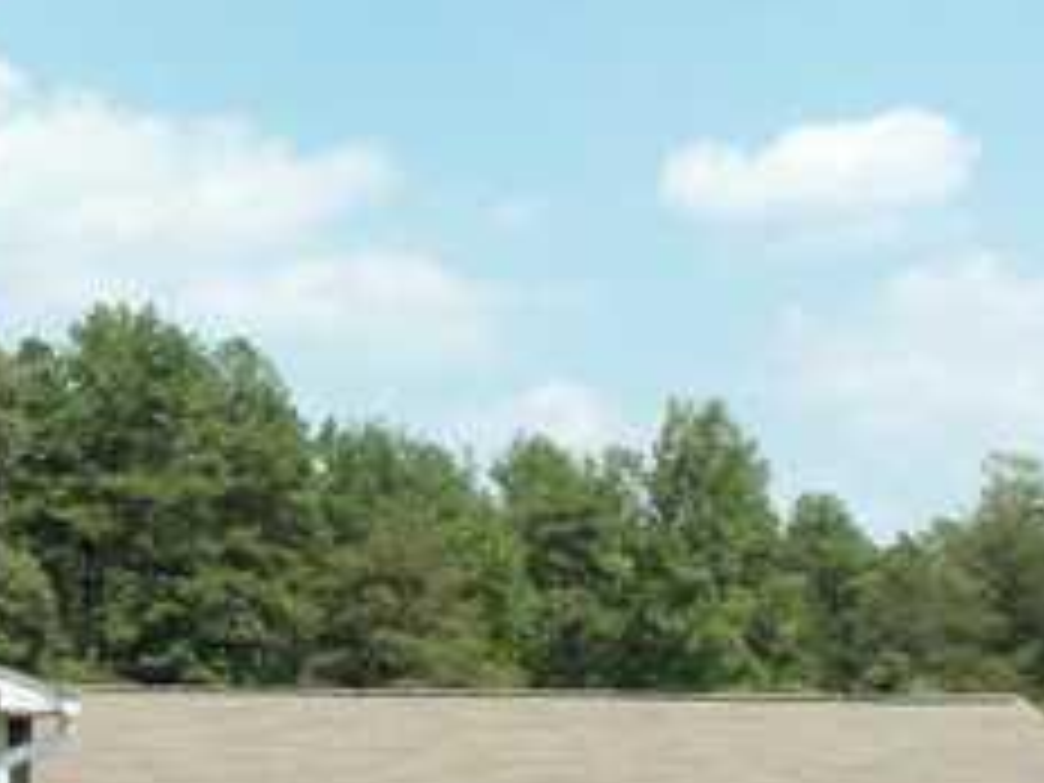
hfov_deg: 18.3
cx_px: 9
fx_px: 3167
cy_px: 639
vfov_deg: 14.0
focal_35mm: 105
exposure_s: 1/640
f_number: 3.7
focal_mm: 6.7
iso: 80
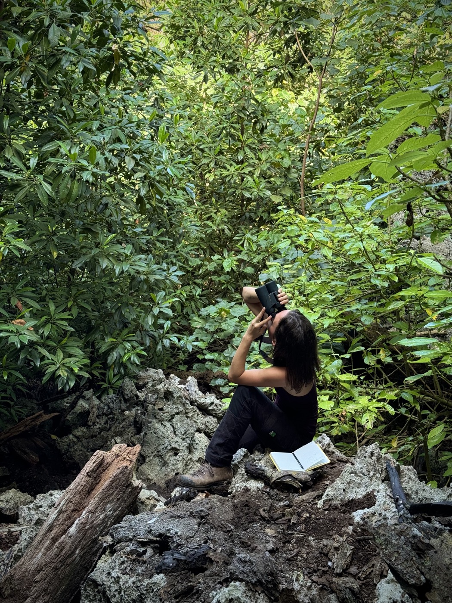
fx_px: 836
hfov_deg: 30.3
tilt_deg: -16.4
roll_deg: +0.4
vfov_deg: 39.7
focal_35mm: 48
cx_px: 226
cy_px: 302
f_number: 1.78
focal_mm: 6.76
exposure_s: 1/75
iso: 100
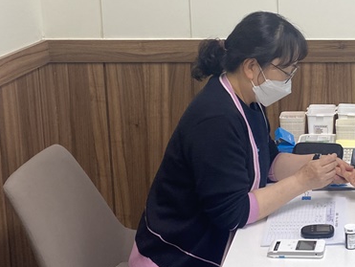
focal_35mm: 70
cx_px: 355
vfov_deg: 20.9
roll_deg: -0.2
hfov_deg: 26.3
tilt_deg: -7.3
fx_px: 719
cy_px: 62
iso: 100
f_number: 1.8
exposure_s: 1/120
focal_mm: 4.25
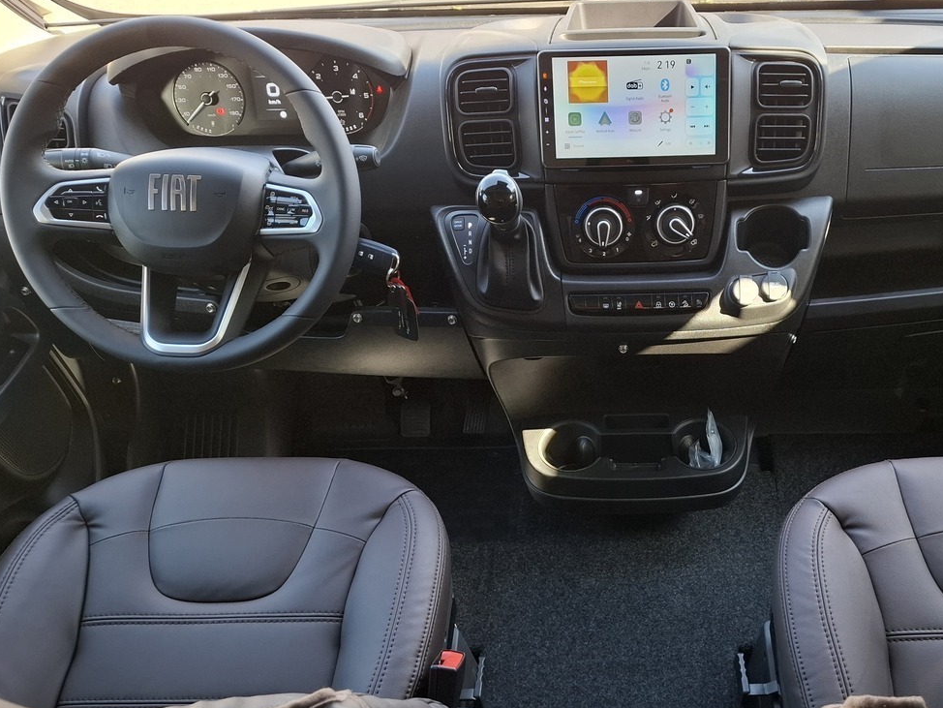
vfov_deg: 41.3
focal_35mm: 34
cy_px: 465
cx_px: 615
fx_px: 926
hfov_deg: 53.1
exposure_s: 1/100
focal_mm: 5.54
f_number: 1.8
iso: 100
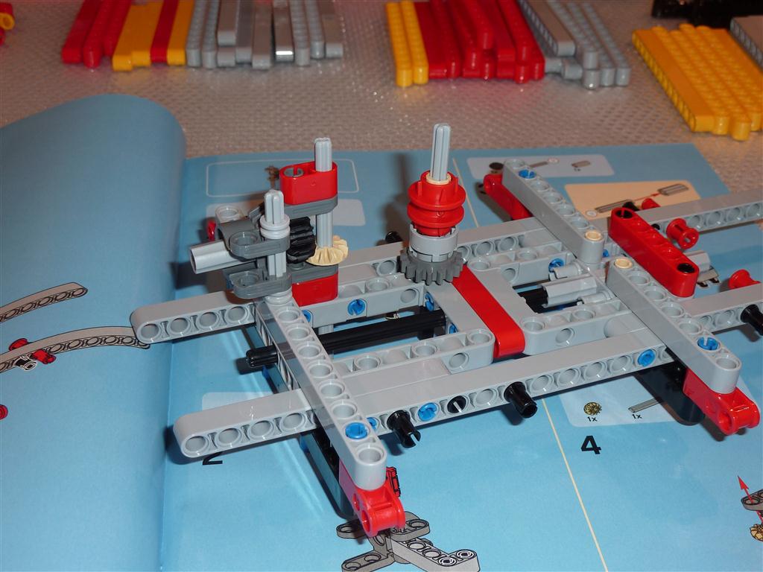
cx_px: 382
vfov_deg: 30.3
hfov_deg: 39.7
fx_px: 1058
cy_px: 286
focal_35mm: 48
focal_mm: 7.9
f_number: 4
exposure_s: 1/30
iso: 100
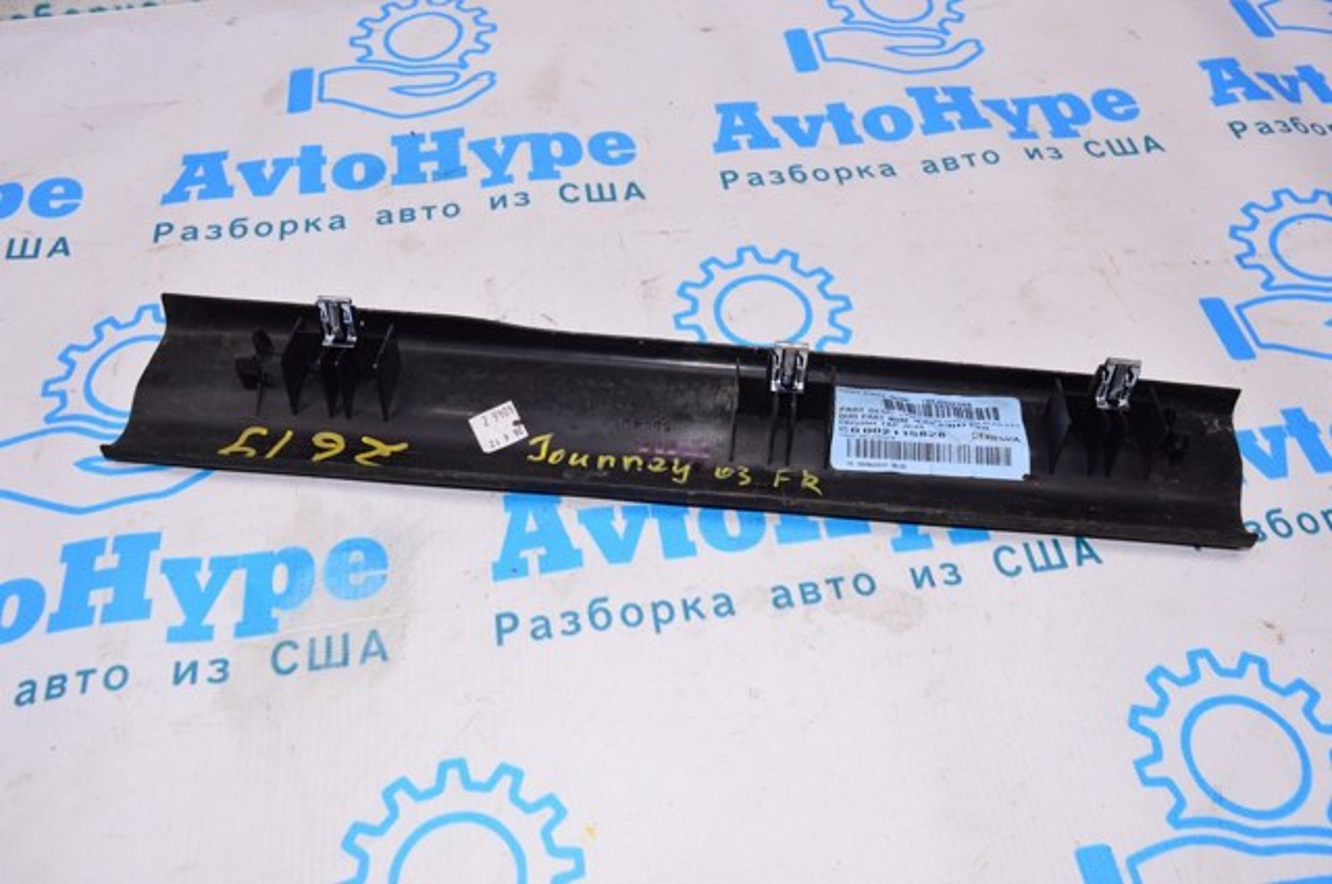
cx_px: 666
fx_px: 1109
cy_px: 442
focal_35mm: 30
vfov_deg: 43.5
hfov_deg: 62.0
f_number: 8
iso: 1600
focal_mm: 20
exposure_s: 1/160
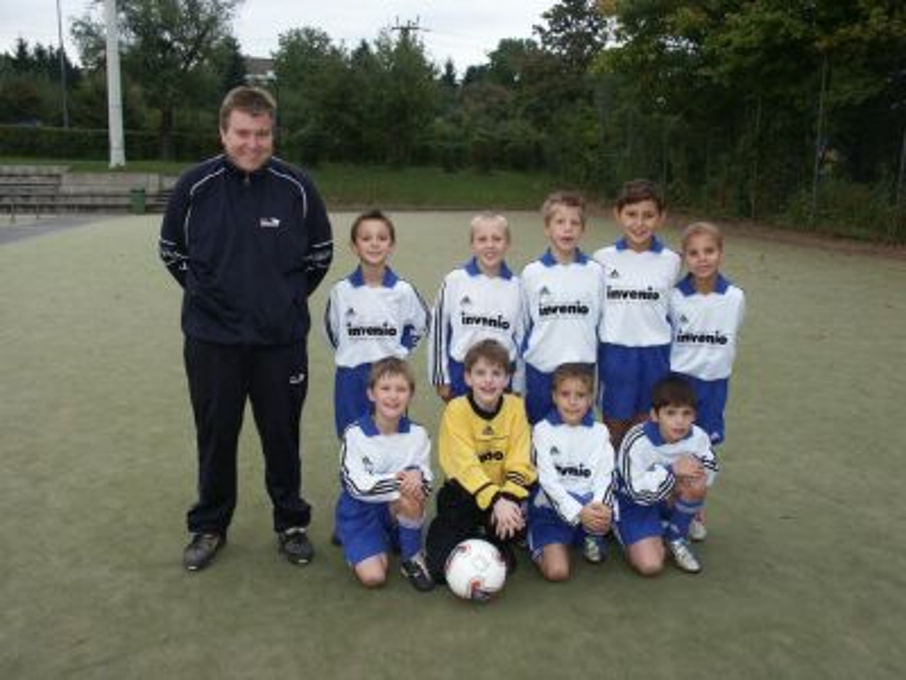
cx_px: 453
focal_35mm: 31
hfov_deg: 58.4
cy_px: 340
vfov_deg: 45.4
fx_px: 811
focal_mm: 8.2
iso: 200
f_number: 2.8
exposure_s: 1/180
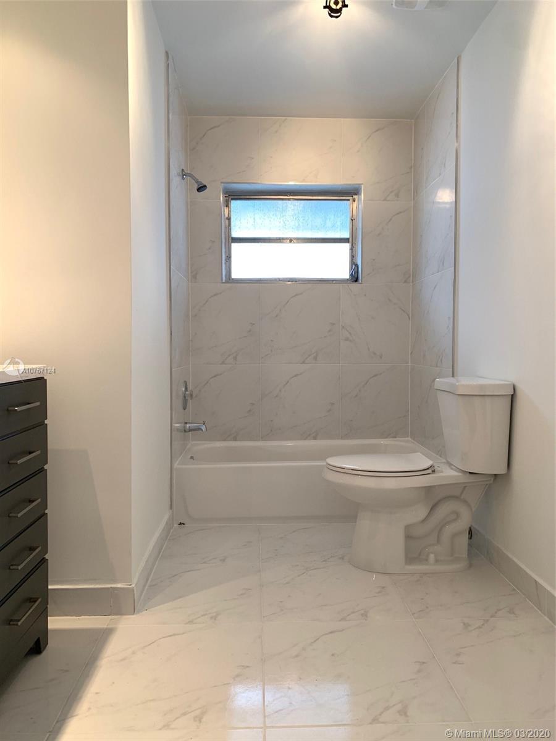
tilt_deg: -2.5
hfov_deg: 53.1
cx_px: 278
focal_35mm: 26
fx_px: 557
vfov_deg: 67.3
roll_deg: +0.6
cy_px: 370
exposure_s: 1/60
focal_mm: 4.25
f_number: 1.8
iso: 200
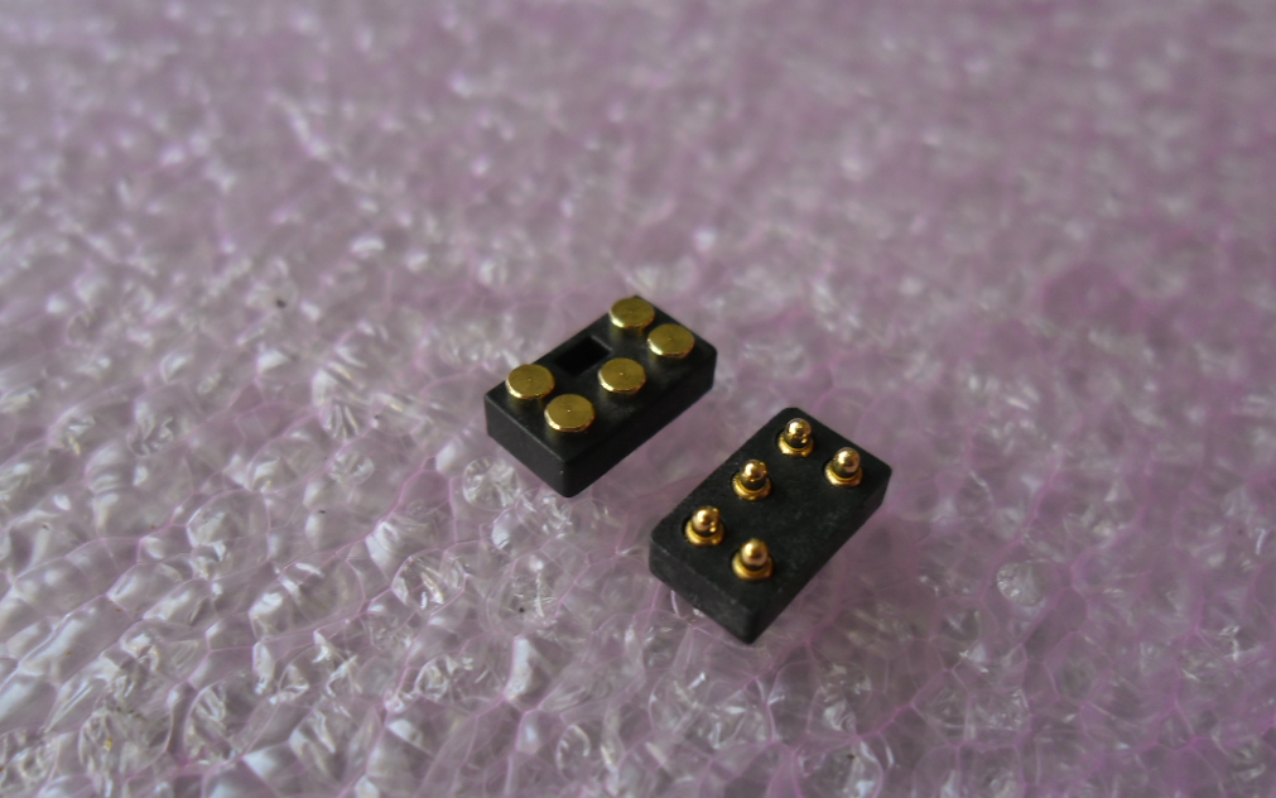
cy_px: 431
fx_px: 1009
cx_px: 642
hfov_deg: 64.6
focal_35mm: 29
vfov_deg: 43.1
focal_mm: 4.9
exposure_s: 1/43
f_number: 3.5
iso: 100
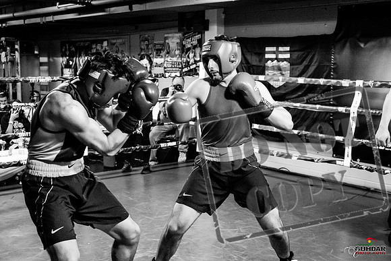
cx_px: 196
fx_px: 565
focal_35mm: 52
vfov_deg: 26.0
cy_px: 130
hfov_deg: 38.2
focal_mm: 35
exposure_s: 1/800
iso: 5000
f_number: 2.8
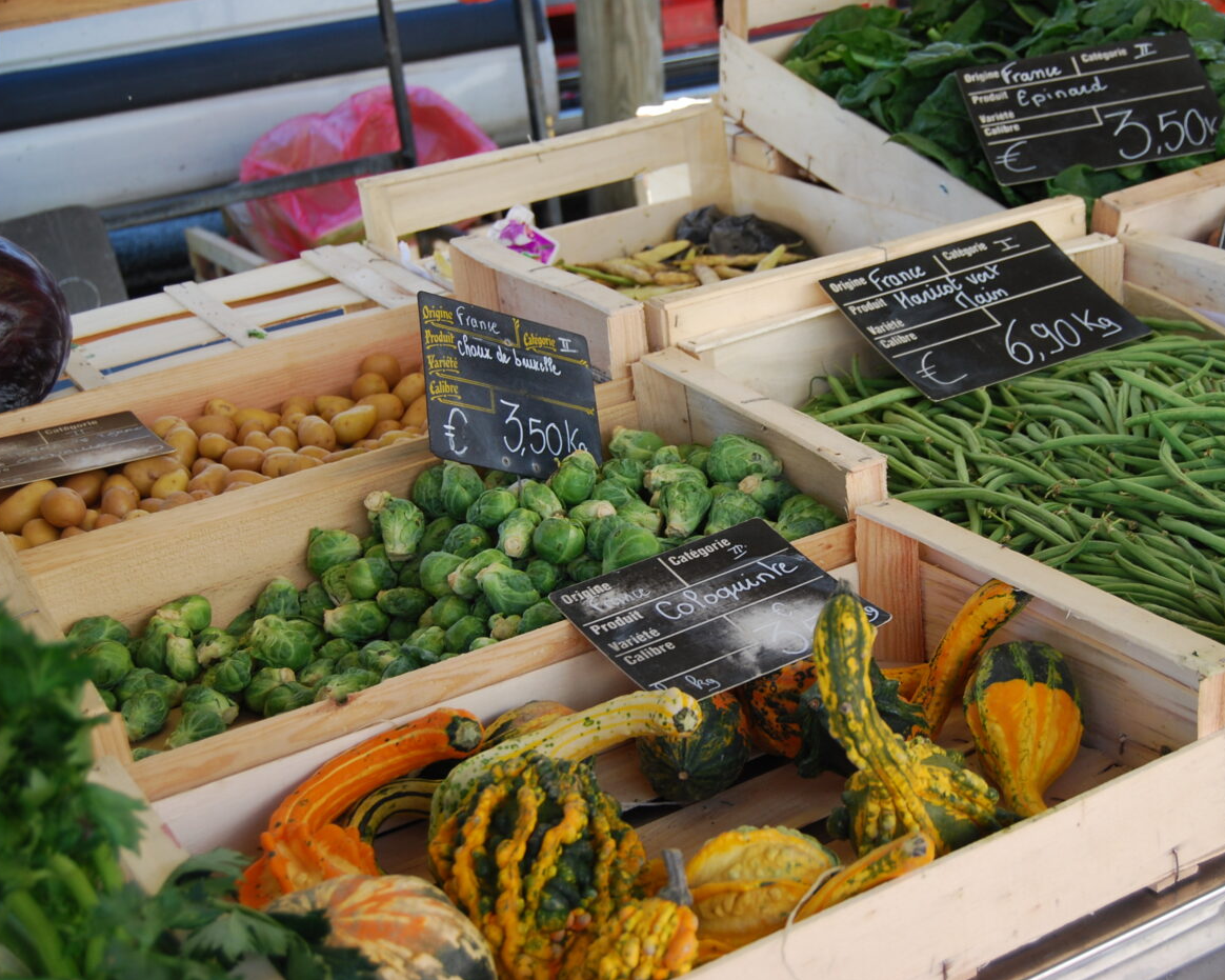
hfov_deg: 34.7
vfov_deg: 28.1
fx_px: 1958
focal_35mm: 54
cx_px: 719
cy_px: 491
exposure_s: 1/100
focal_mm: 32
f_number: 5
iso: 200
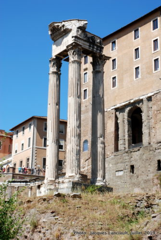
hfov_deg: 22.7
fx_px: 401
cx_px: 80
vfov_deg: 33.4
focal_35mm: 60
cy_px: 120
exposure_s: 1/50
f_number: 16
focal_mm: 40
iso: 100
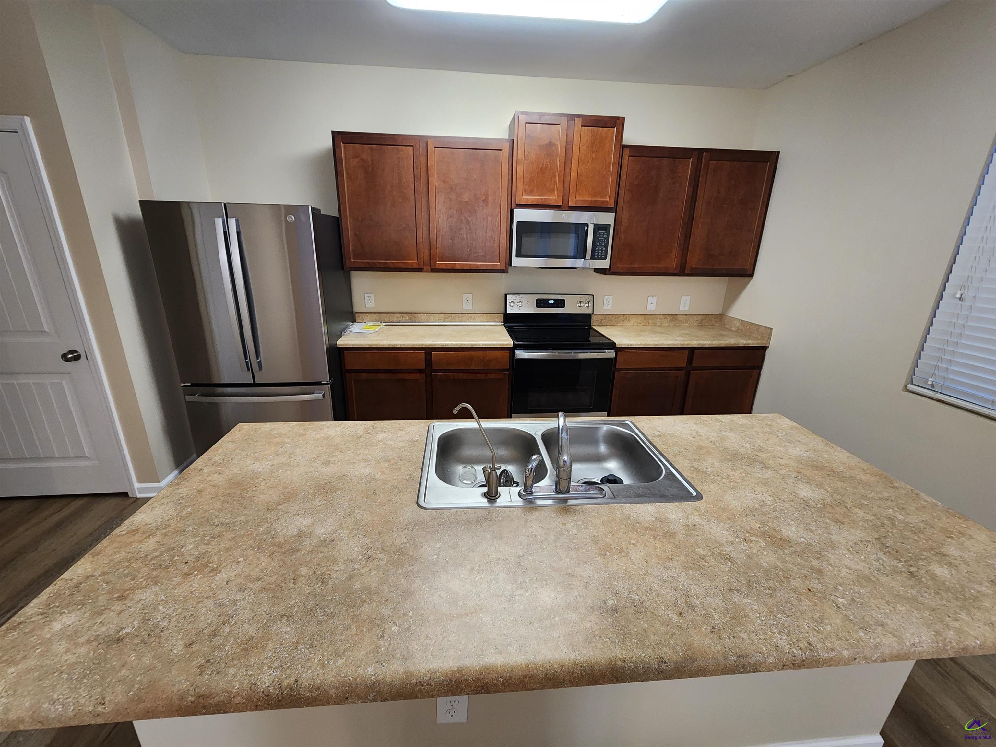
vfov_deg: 89.9
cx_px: 498
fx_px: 374
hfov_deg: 106.2
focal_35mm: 13
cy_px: 374
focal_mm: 2.2
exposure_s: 1/30
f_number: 2.2
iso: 320
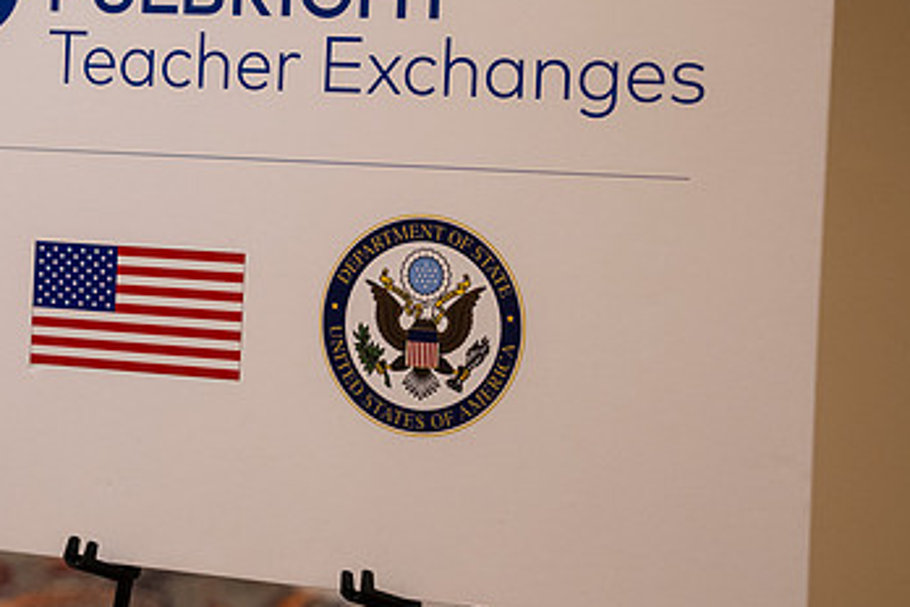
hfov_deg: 22.6
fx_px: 2275
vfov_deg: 15.2
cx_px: 335
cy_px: 198
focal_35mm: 90
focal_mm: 54
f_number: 3.2
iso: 1100
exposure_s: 1/250
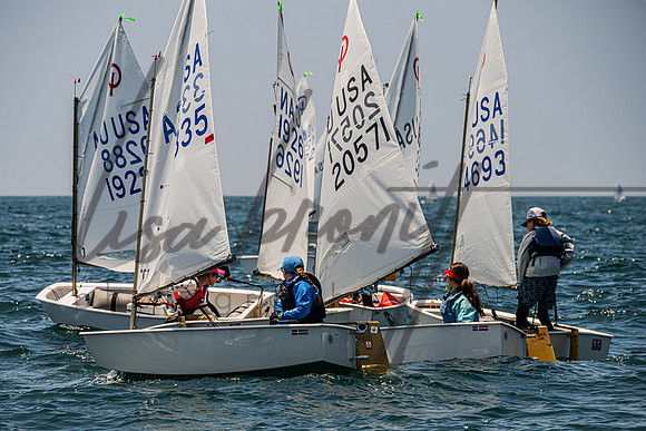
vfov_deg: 6.1
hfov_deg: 9.1
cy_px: 239
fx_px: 4068
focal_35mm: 227
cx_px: 302
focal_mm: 200
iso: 250
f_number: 8
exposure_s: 1/1250
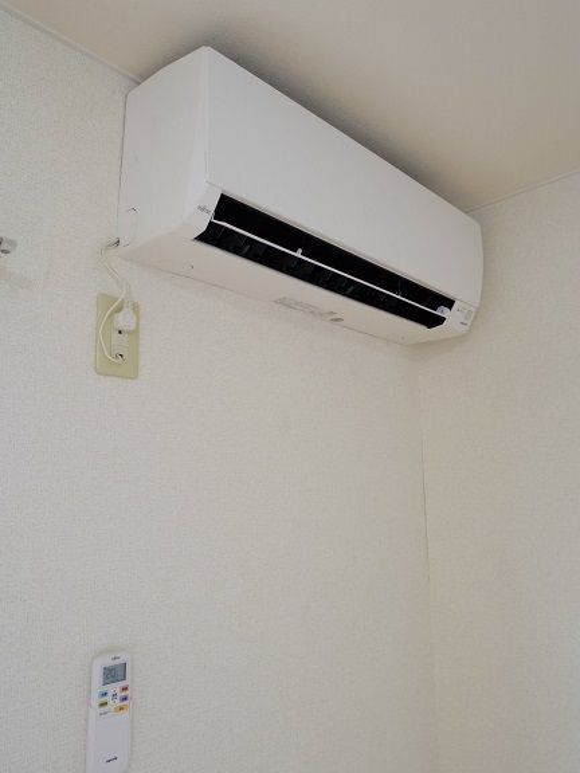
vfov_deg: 65.3
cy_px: 386
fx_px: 603
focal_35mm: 27
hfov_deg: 51.4
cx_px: 290
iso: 250
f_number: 4
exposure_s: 1/50
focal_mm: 5.9
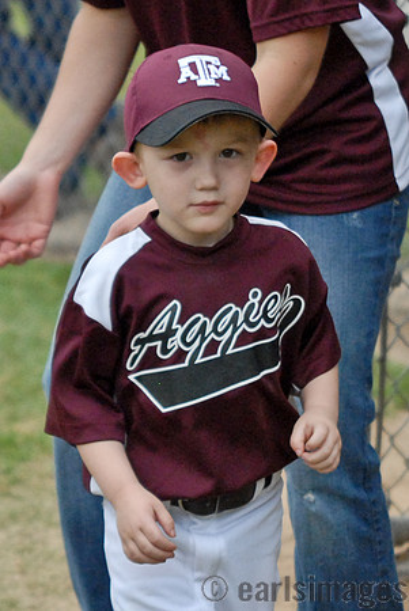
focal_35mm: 105
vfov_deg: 19.4
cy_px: 306
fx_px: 1785
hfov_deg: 13.1
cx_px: 204
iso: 1000
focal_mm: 70
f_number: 2.8
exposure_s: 1/1000
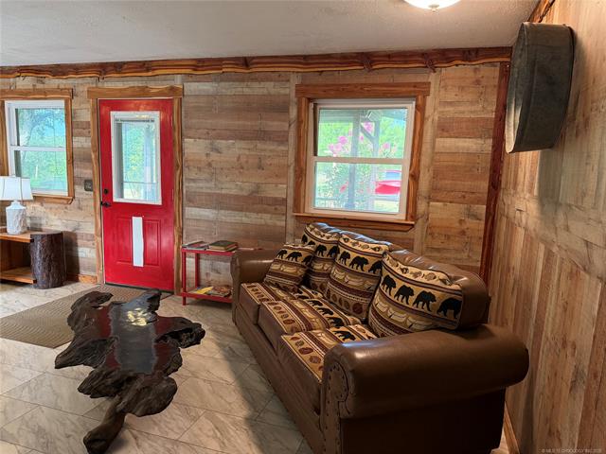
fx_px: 420
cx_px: 303
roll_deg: -1.9
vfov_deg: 56.8
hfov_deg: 71.6
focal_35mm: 24
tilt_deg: -8.1
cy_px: 227
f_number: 1.78
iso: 320
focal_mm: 6.76
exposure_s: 1/120
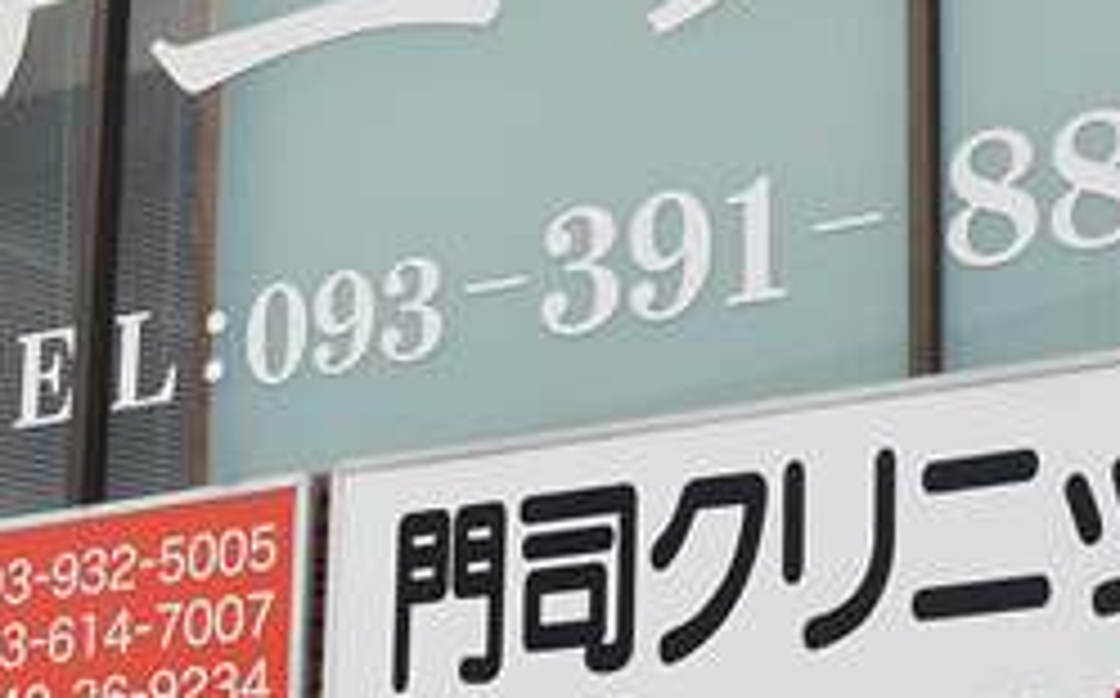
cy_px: 414
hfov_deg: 15.7
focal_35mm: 131
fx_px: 3994
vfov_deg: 10.0
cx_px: 36
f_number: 7.1
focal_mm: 15
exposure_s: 1/320
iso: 200
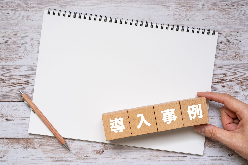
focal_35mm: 50
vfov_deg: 27.0
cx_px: 124
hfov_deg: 39.6
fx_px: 344
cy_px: 82
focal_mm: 50
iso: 400
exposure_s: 1/13
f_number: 9
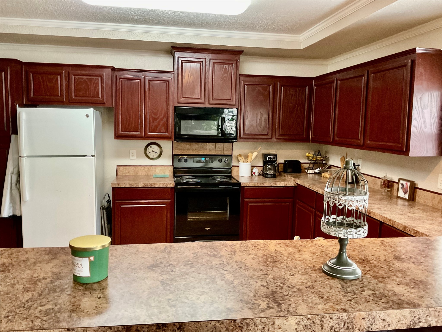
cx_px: 221
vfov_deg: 48.2
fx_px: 370
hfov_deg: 61.7
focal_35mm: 29
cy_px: 166
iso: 320
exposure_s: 1/40
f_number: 1.8
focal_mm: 3
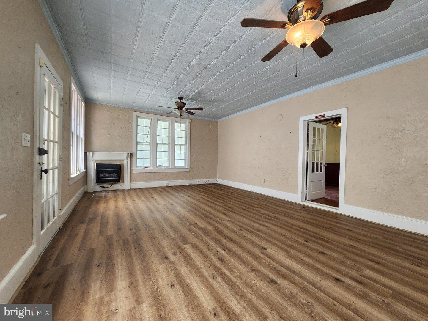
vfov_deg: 89.9
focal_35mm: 13
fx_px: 161
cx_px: 214
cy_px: 160
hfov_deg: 106.2
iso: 160
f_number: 2.2
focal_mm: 2.2
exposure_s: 1/60
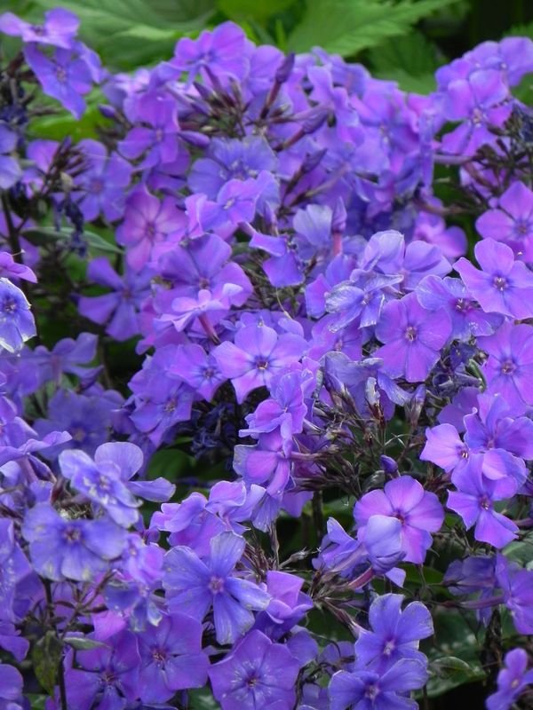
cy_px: 355
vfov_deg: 4.1
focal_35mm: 481
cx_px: 266
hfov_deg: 3.1
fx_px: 9875
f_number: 5
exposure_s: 1/80
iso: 160
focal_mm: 85.6
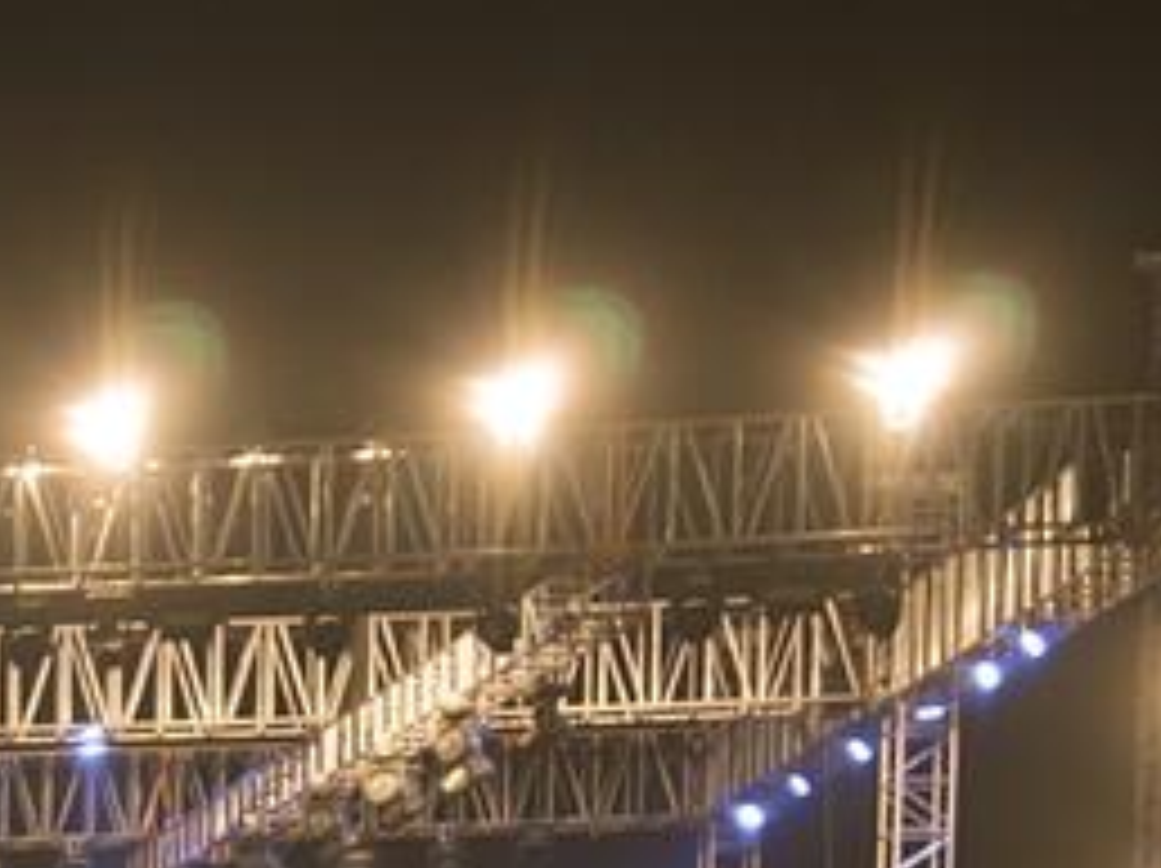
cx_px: -1030
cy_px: 1714
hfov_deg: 14.1
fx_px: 4054
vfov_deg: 11.1
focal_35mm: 121
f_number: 1.6
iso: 160
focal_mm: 5.96
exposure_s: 1/107
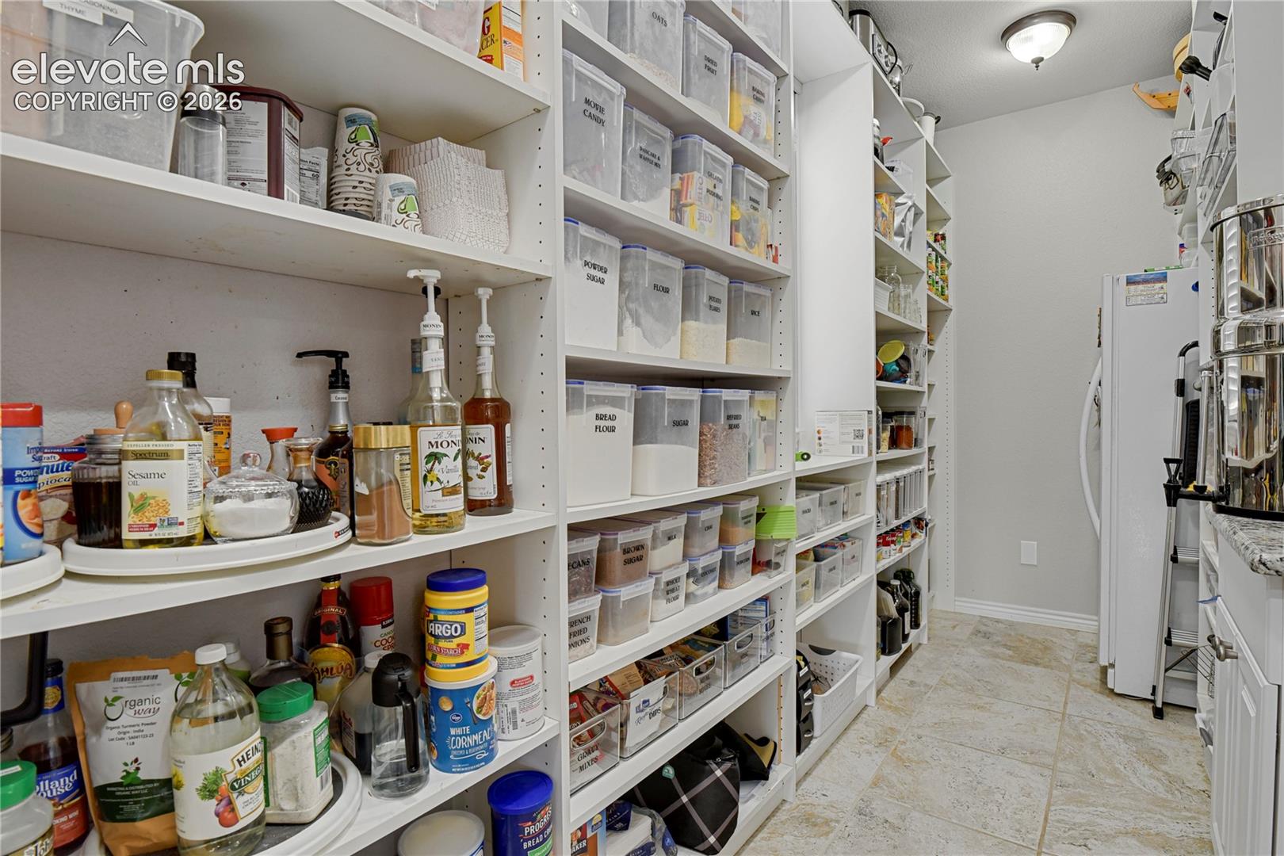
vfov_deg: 70.4
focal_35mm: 17
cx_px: 642
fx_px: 606
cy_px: 428
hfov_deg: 93.3
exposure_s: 1/20
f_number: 8
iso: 11400
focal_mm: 17
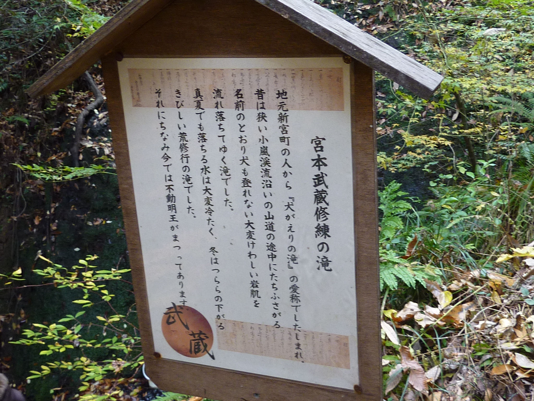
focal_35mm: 45
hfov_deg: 42.1
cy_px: 200
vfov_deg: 32.2
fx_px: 694
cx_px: 267
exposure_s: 1/30
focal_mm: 4.1
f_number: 3.3
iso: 100
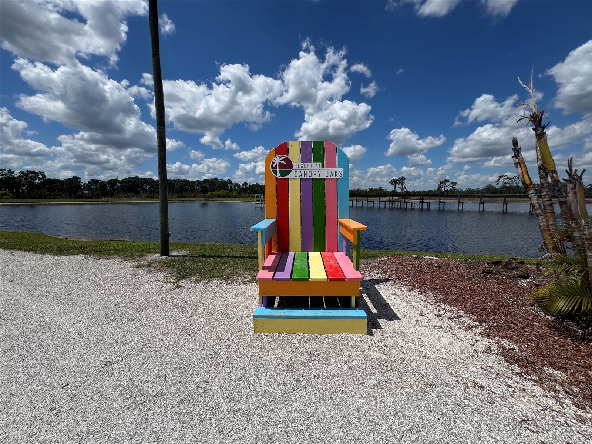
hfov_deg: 102.1
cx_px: 296
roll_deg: -0.1
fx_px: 239
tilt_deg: -6.4
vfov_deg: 85.7
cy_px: 222
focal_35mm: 14
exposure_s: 1/3906
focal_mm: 2.22
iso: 40
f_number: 2.2
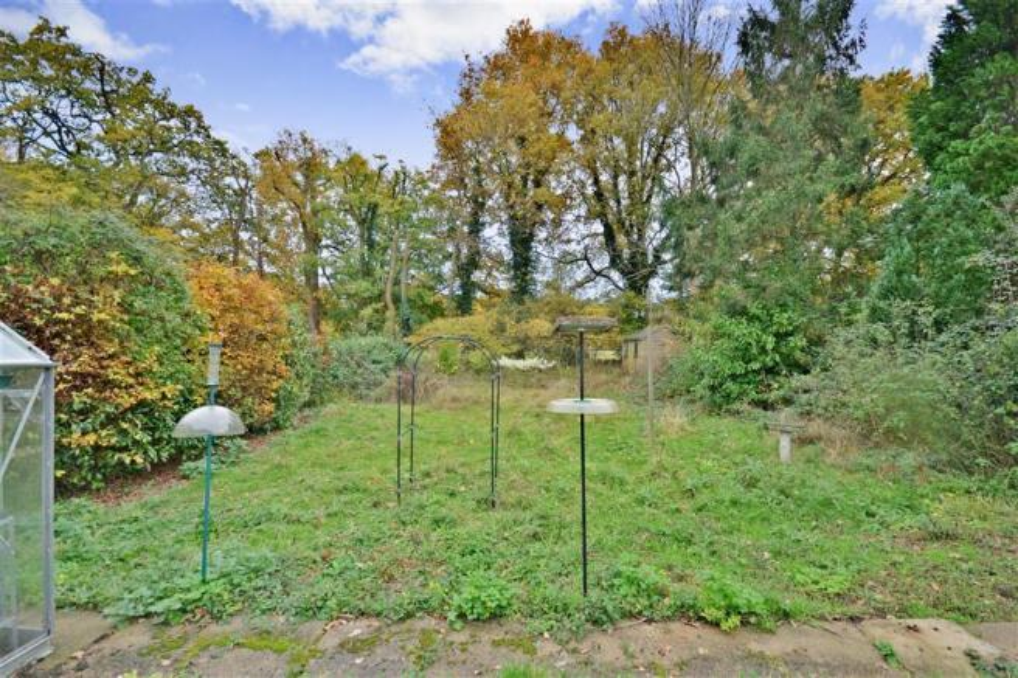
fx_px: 424
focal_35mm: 15
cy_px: 339
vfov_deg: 77.3
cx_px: 509
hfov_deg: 100.4
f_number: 8
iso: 500
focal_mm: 10
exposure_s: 1/60
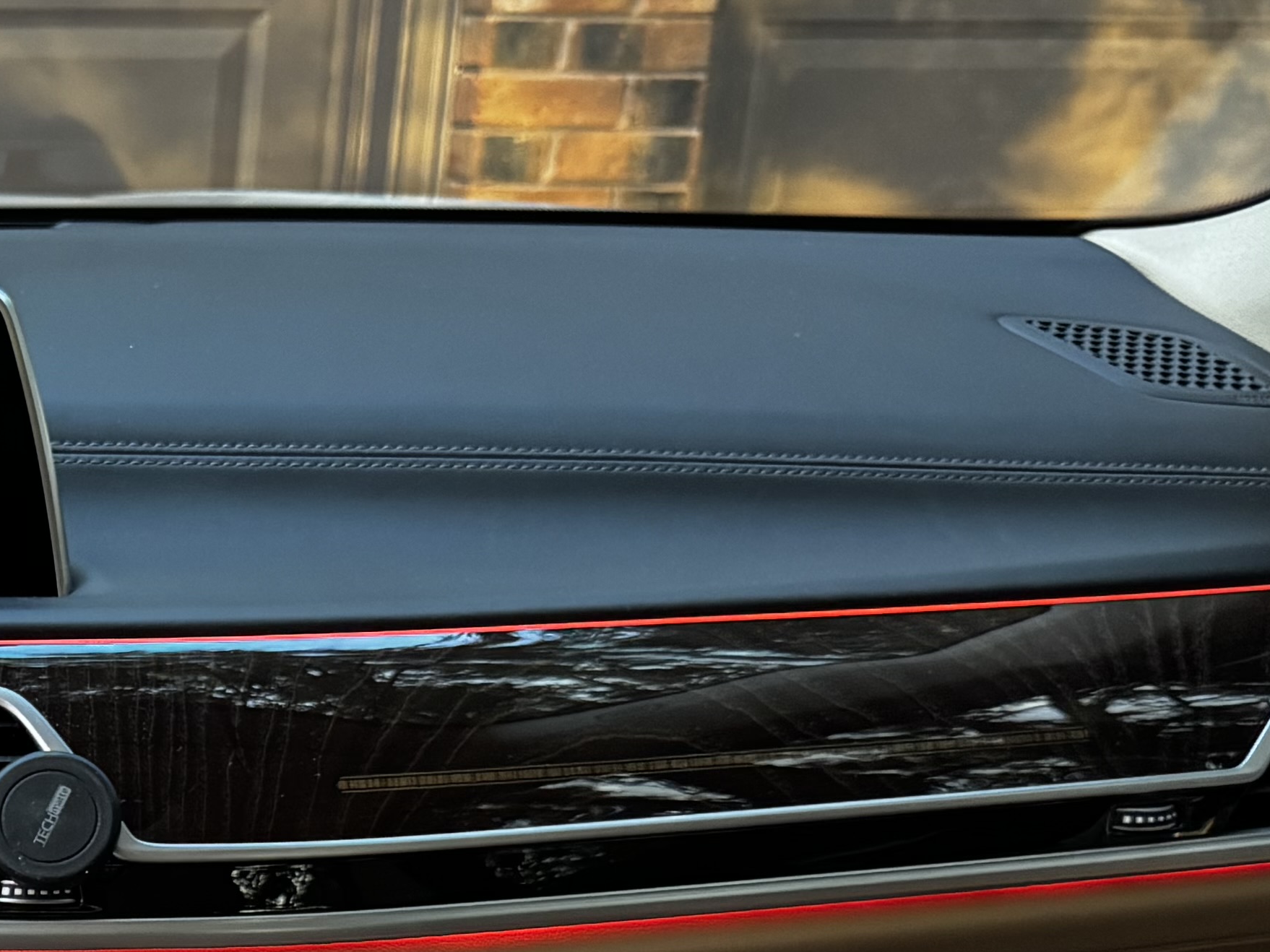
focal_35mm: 78
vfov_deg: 18.2
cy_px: 1050
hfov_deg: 22.1
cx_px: -453
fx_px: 2861
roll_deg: -0.1
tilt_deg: -20.3
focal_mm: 6.76
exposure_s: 1/49
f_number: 1.78
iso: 500
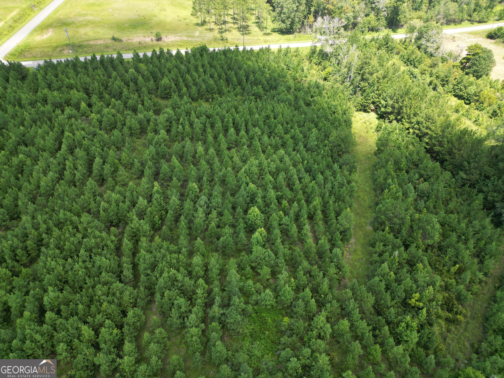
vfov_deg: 56.8
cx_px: 252
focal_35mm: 24
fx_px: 349
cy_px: 189
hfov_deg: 71.6
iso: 130
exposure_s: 1/640
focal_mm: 6.72
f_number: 1.7
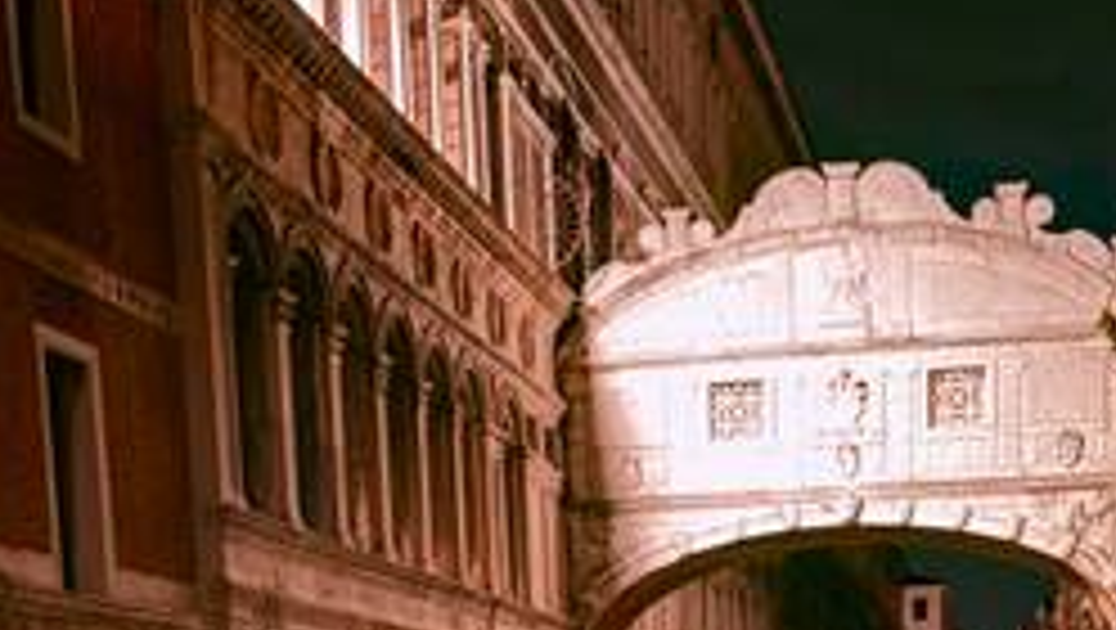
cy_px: 1166
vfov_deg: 14.4
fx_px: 2162
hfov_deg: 28.9
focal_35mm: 73
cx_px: 639
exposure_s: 1/4
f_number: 1.6
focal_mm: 5.96
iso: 640
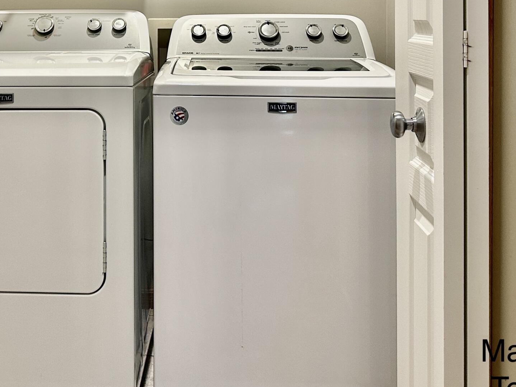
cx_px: 148
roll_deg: -0.4
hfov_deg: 37.5
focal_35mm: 50
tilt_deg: -0.1
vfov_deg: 27.7
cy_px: 15
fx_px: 745
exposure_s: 1/60
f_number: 1.78
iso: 160
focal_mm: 6.86
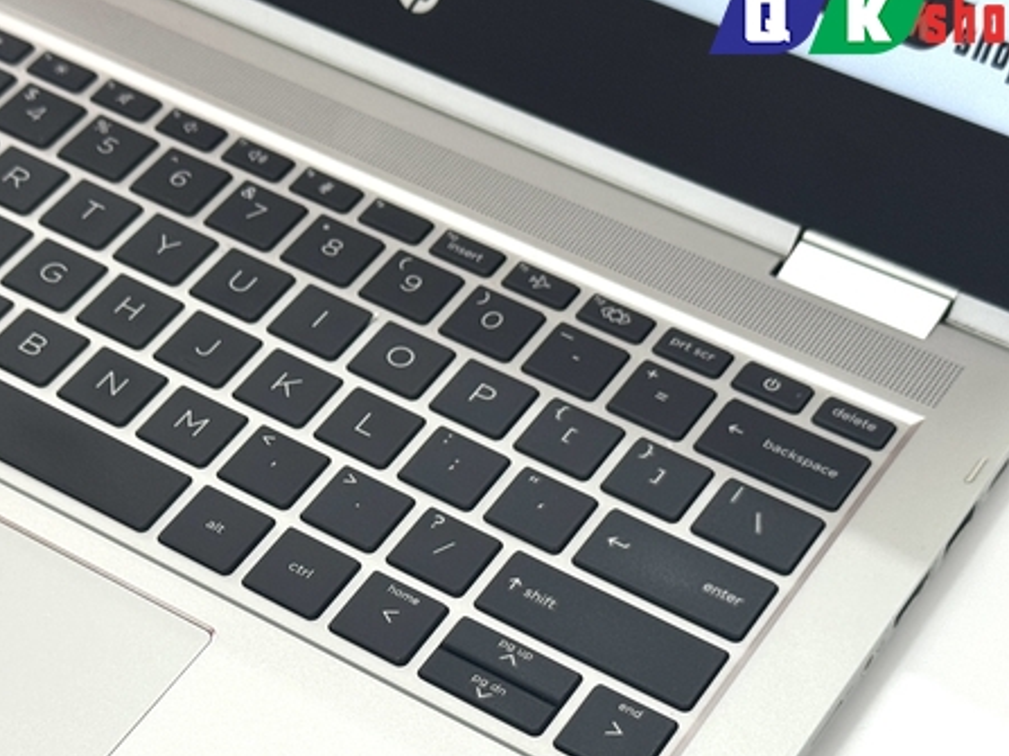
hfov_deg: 22.6
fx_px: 2506
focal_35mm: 86
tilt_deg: -49.9
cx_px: 278
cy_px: 614
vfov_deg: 17.0
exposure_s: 1/150
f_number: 1.78
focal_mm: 6.76
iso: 64
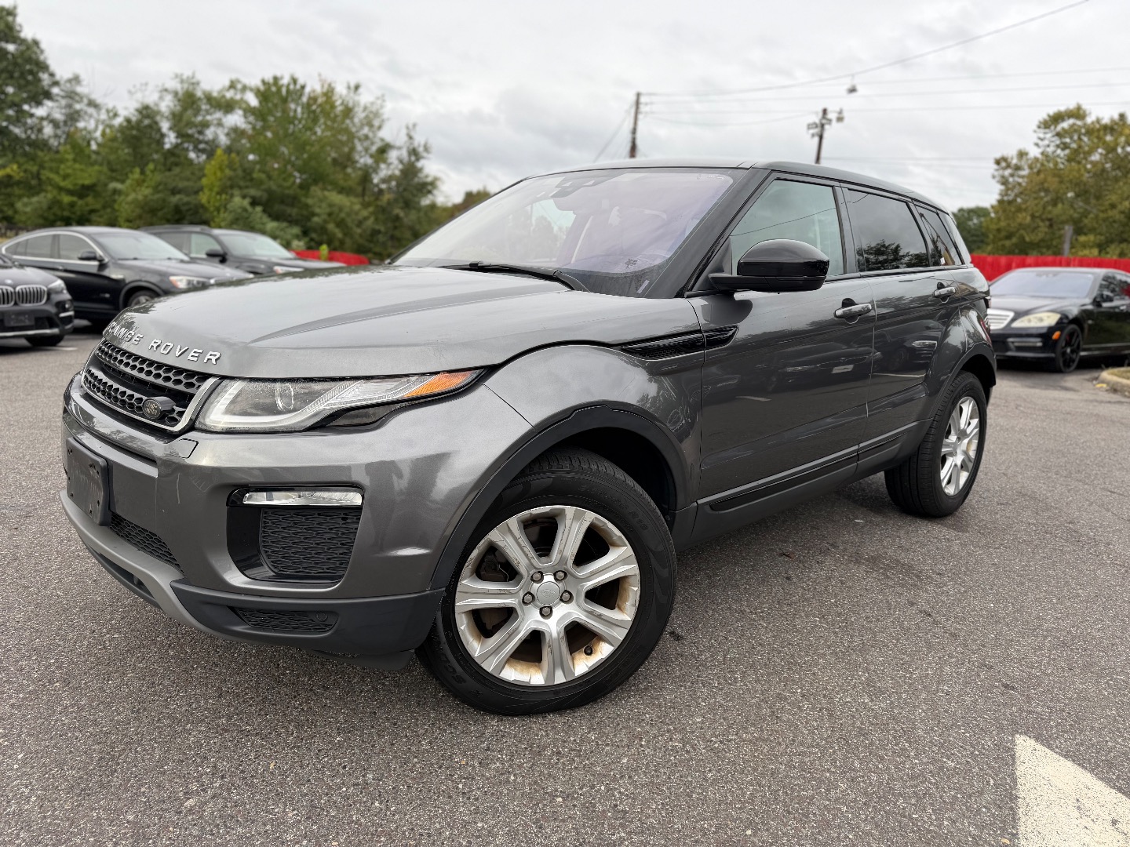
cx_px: 565
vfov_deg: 56.8
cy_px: 424
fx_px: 783
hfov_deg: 71.6
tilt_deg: -8.8
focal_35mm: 24
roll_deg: -3.3
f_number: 1.78
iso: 80
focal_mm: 6.76
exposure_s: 1/612
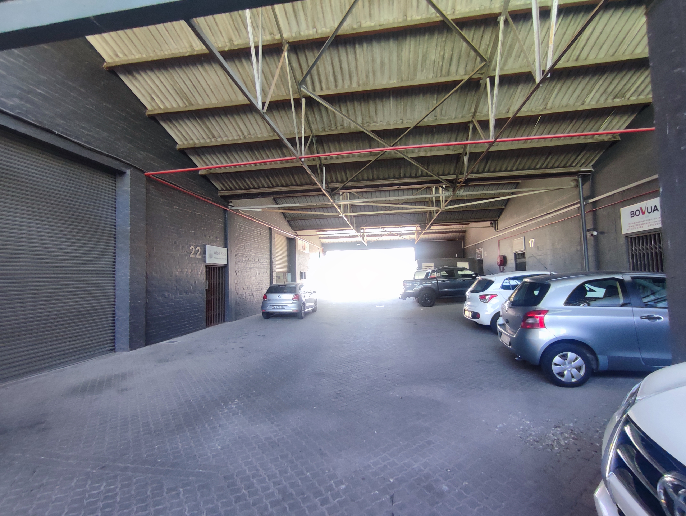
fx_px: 317
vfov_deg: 78.2
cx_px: 343
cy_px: 258
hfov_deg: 94.5
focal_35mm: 16
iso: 177
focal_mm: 1.65
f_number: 2.2
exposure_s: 1/50
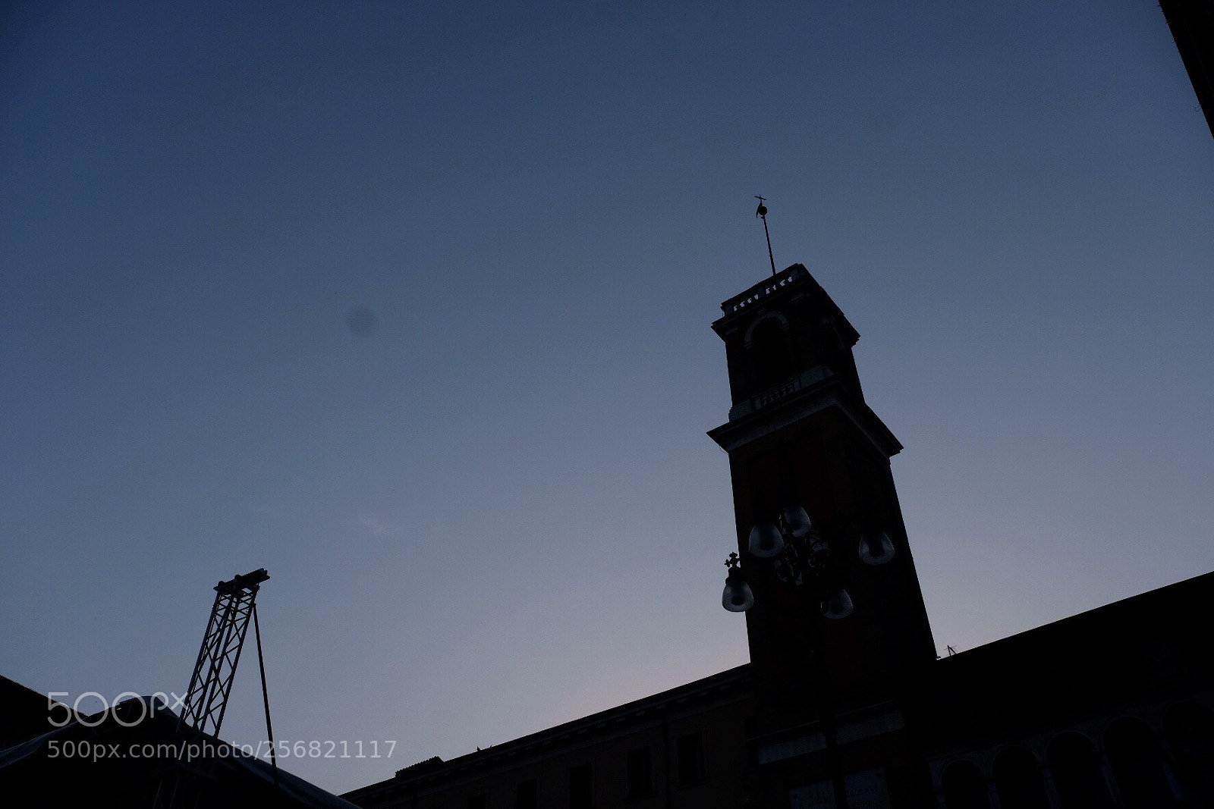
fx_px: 911
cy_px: 404
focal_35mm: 27
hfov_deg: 67.4
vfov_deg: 47.9
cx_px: 607
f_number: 8
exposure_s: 1/550
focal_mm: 18
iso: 400
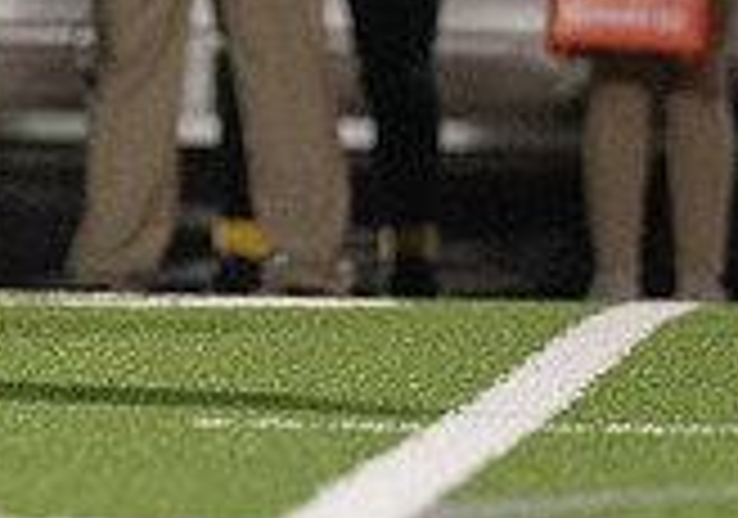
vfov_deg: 1.0
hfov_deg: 1.4
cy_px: -30
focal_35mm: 1493
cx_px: -233
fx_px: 31101
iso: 3200
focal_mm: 200
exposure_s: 1/1250
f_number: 2.8
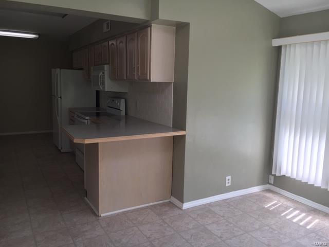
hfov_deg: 61.7
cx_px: 164
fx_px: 276
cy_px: 124
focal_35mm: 29
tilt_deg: -8.9
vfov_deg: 48.2
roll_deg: -0.6
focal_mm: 4.15
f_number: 2.2
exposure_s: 1/120
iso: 32
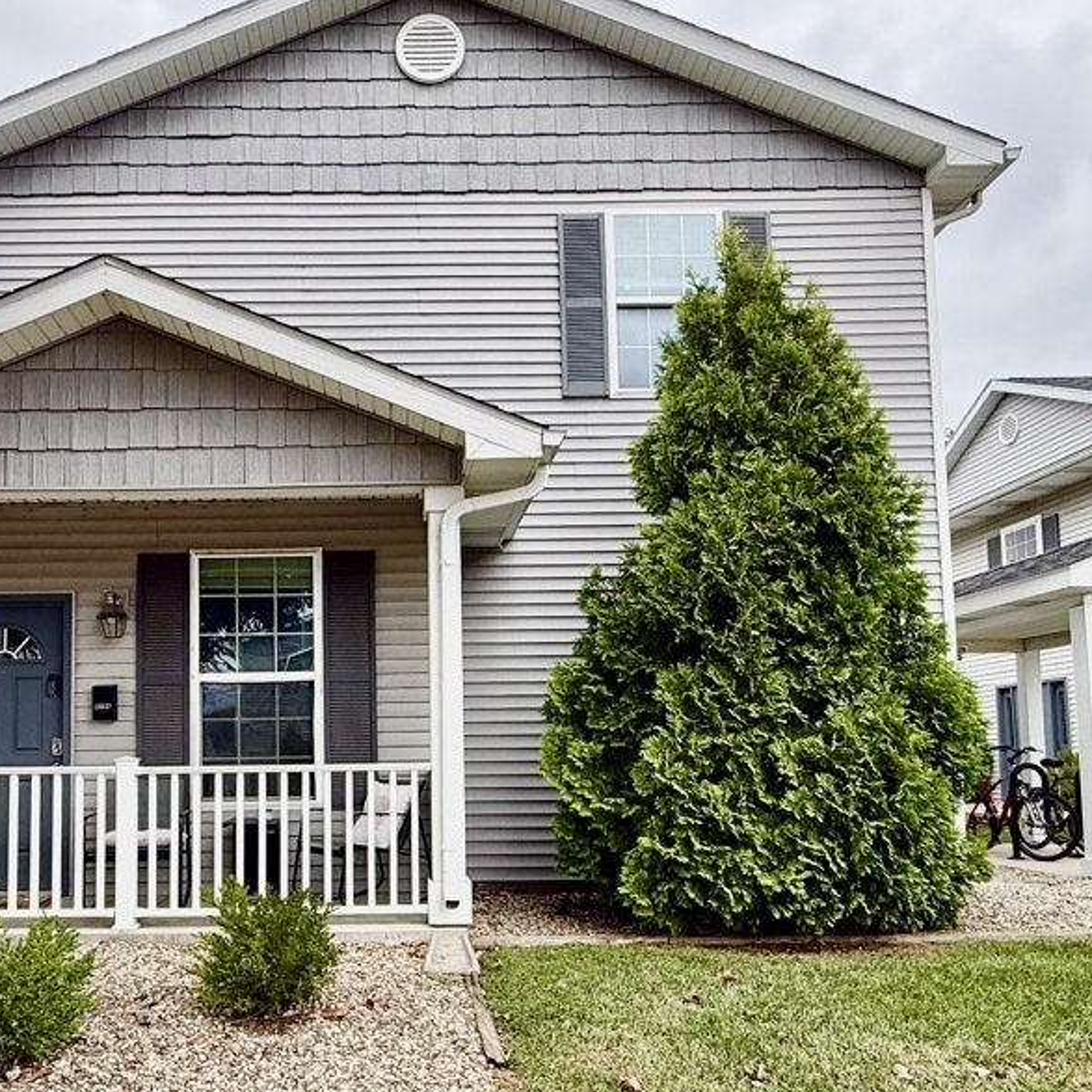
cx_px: 393
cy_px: 699
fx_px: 964
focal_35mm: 27
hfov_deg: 58.1
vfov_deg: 58.1
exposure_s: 1/274
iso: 64
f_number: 2.2
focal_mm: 2.22
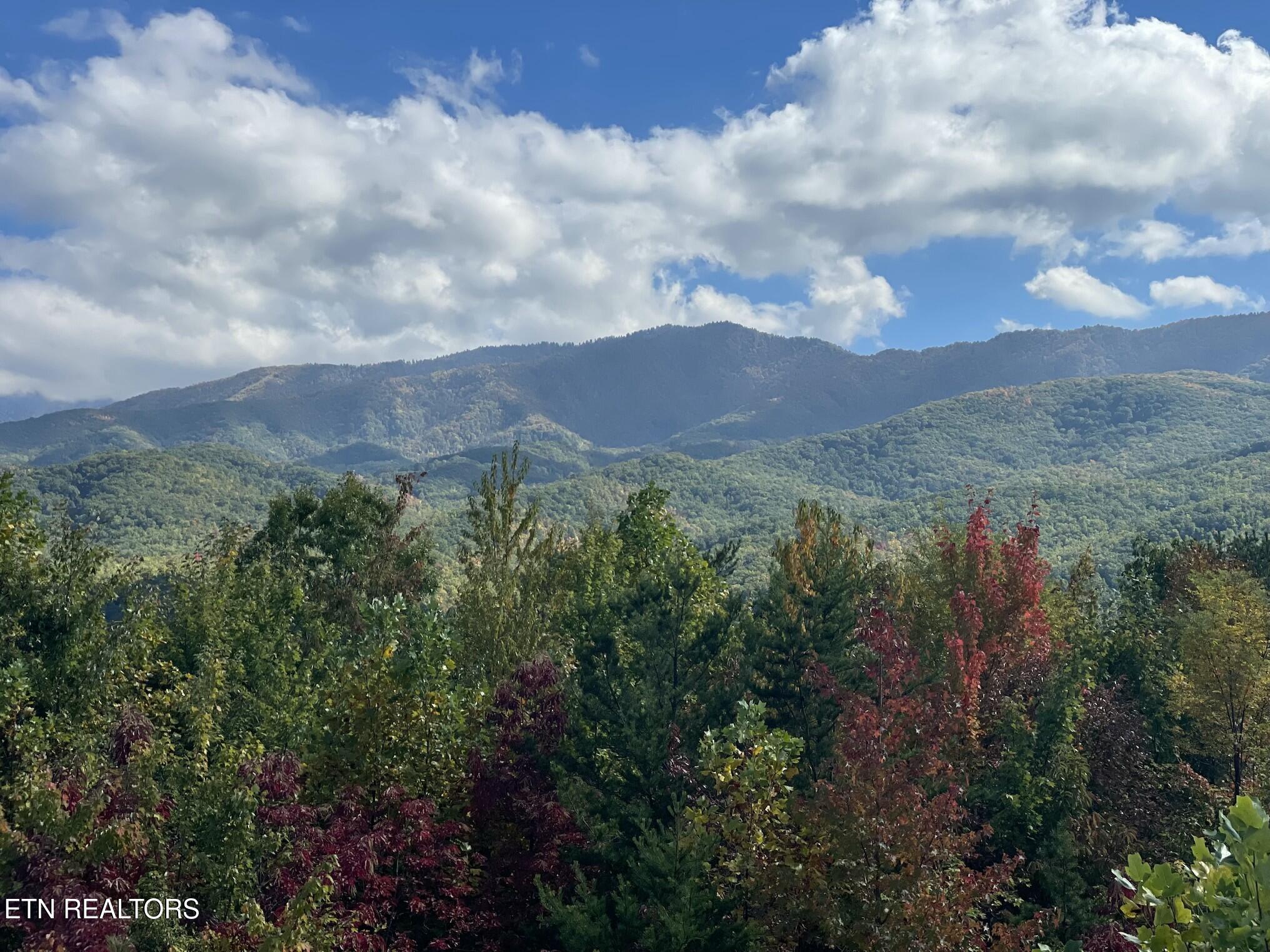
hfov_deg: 36.8
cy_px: 476
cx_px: 635
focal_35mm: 52
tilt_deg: +4.5
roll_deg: -0.7
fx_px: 1908
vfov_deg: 28.0
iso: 32
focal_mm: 6
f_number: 2
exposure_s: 1/3195
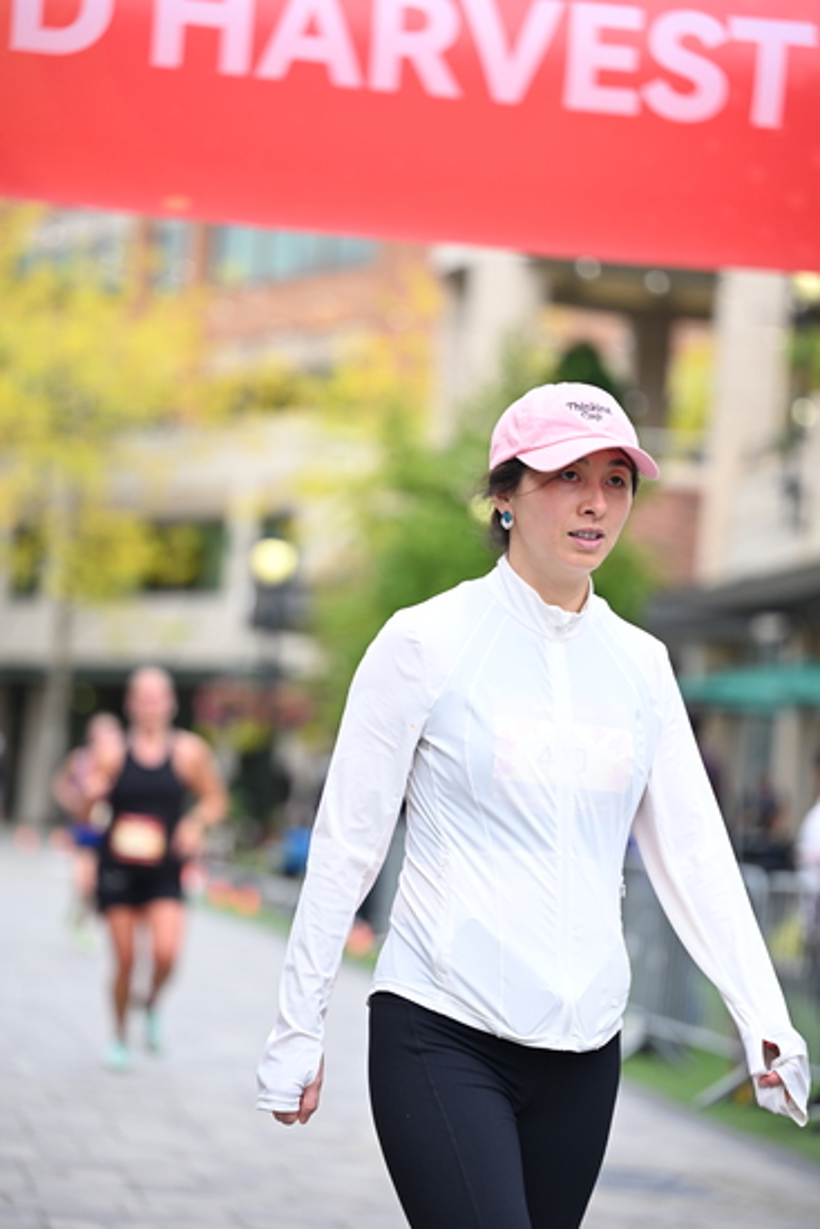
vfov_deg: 17.8
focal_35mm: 115
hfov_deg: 11.9
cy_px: 614
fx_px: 3926
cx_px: 410
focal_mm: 115
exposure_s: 1/1600
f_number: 2.8
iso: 640
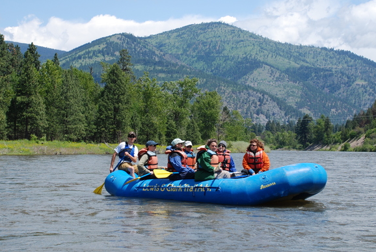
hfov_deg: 24.4
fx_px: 868
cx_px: 199
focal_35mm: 83
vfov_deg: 16.5
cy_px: 111
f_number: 7.1
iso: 100
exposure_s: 1/200
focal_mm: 40
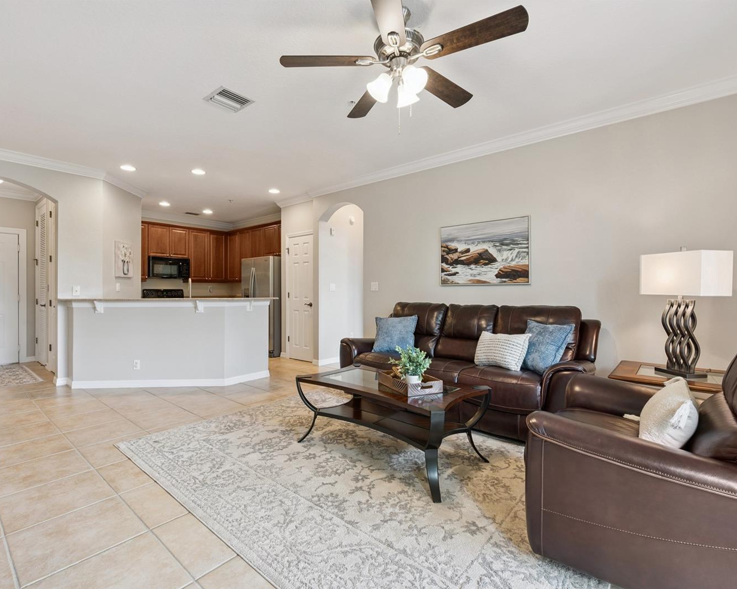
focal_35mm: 17
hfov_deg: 89.6
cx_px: 354
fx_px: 371
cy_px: 295
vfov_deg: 77.0
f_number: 9
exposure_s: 1/6
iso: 200
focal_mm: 15
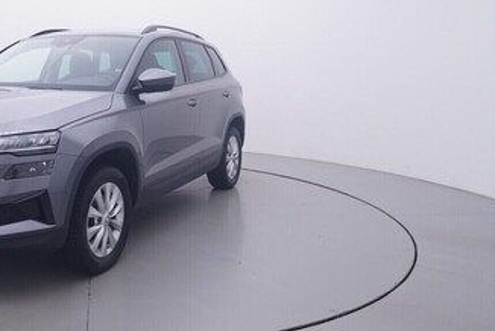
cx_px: 92
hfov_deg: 47.7
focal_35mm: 38
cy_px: 99
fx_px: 521
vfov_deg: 34.8
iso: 200
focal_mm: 15
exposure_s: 1/80
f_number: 5
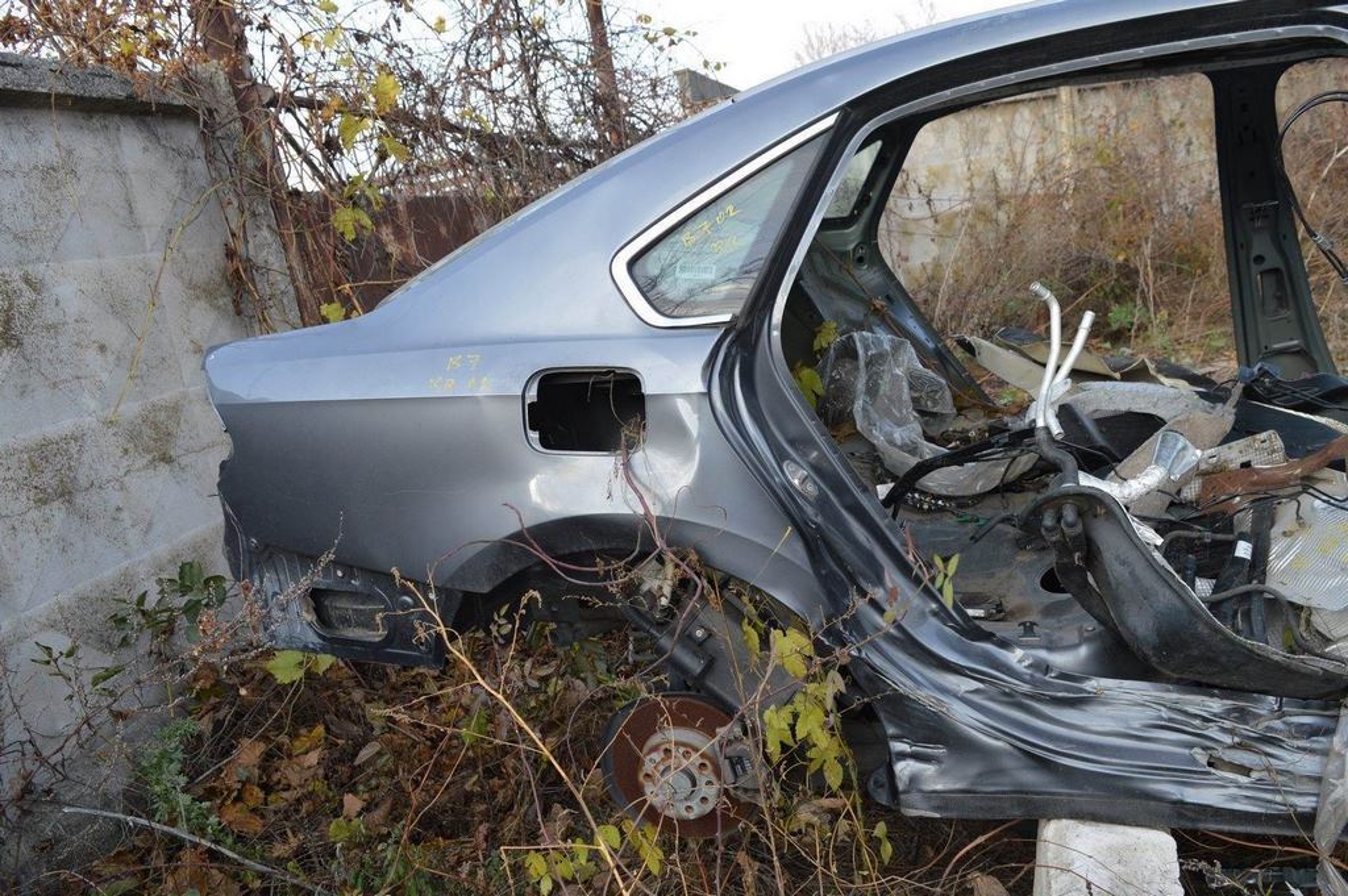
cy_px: 448
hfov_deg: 62.0
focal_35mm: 30
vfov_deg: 43.5
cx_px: 674
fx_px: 1122
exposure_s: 1/125
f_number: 5.6
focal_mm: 20
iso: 160
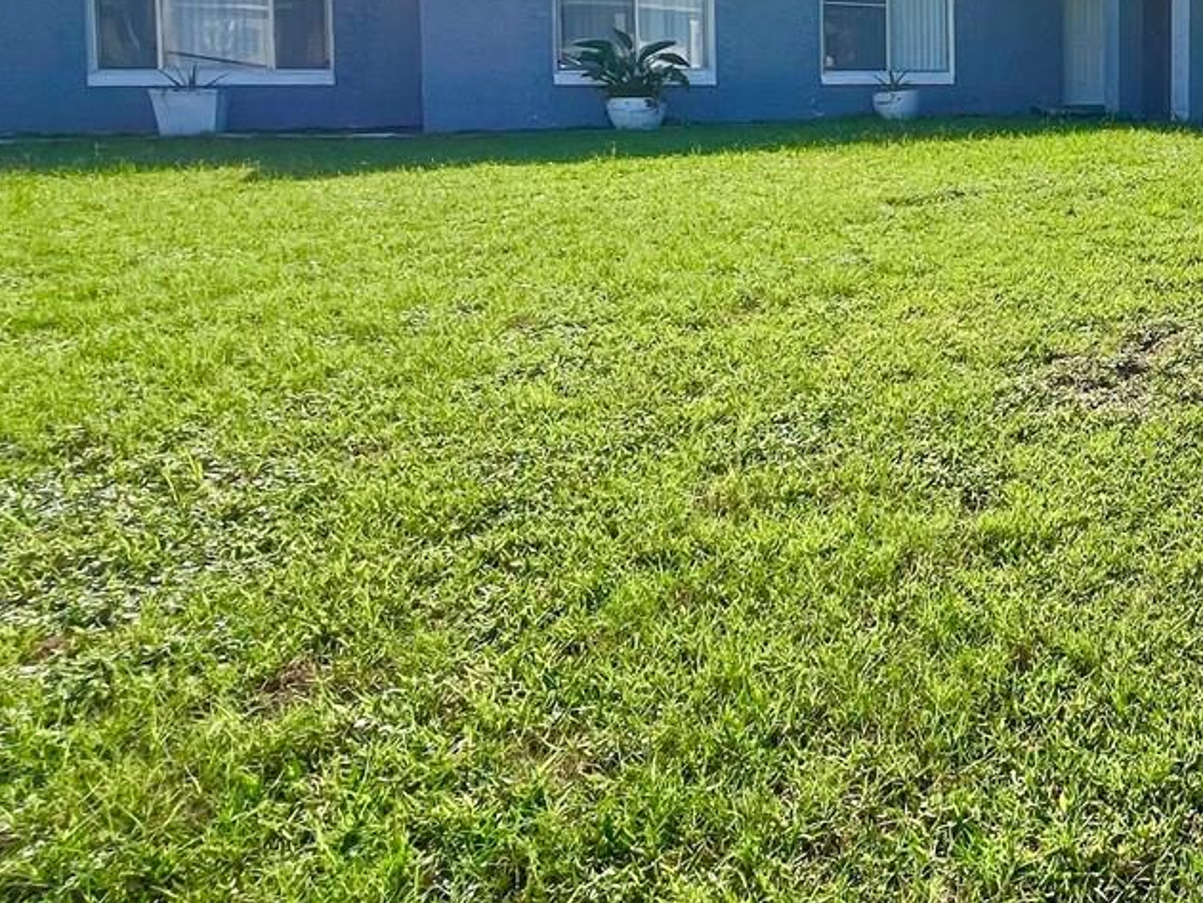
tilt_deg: -2.9
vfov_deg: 40.4
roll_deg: -0.3
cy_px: 126
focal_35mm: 33
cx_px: 1270
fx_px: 1147
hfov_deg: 44.6
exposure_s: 1/1553
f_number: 1.8
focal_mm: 1.57
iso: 32
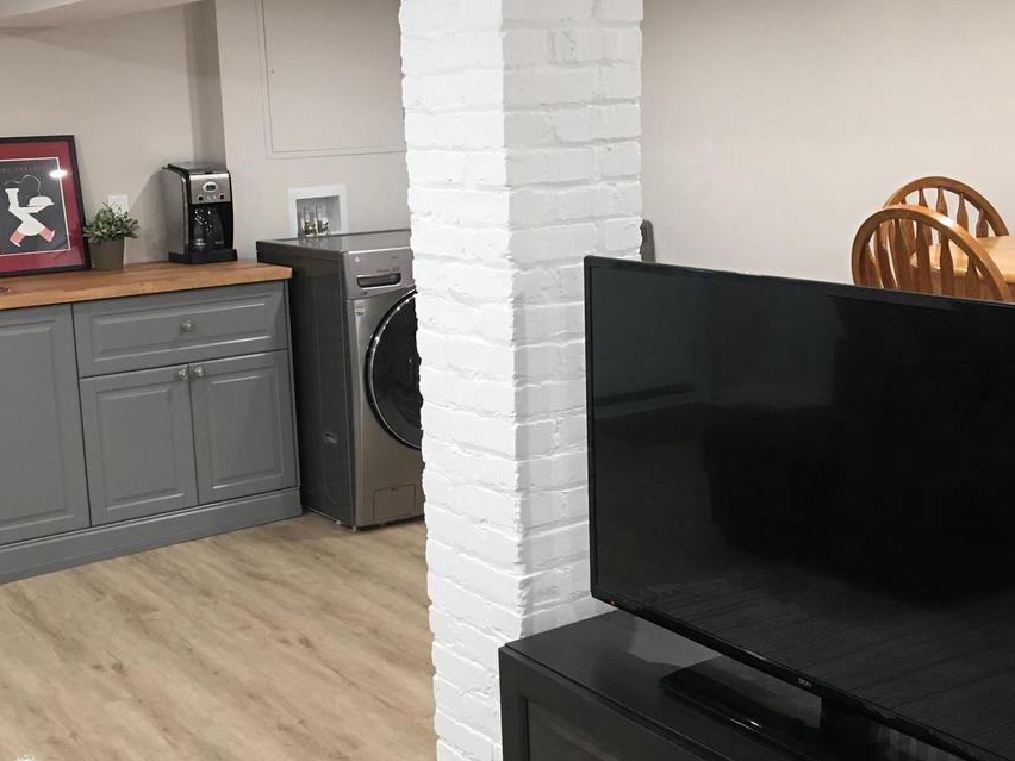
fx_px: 1437
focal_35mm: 49
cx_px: 484
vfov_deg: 29.7
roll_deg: +1.4
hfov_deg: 38.9
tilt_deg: -10.5
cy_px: 378
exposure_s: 1/15
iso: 50
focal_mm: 4.15
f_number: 2.2
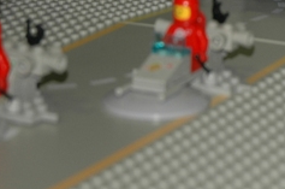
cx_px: 477
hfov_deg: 8.9
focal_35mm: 223
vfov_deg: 6.0
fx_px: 1762
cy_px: -118
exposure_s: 1/60
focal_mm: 44
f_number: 4.5
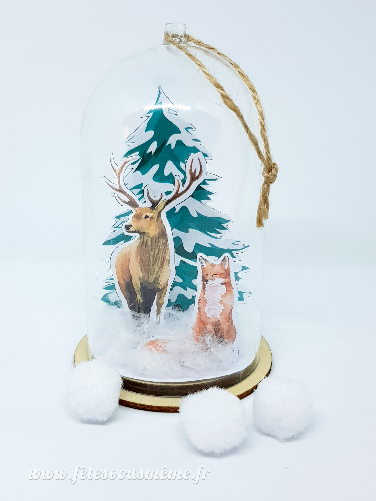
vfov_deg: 67.3
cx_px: 188
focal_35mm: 26
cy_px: 250
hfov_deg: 53.1
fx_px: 377
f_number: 1.7
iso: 50
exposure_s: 1/100
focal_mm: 4.3
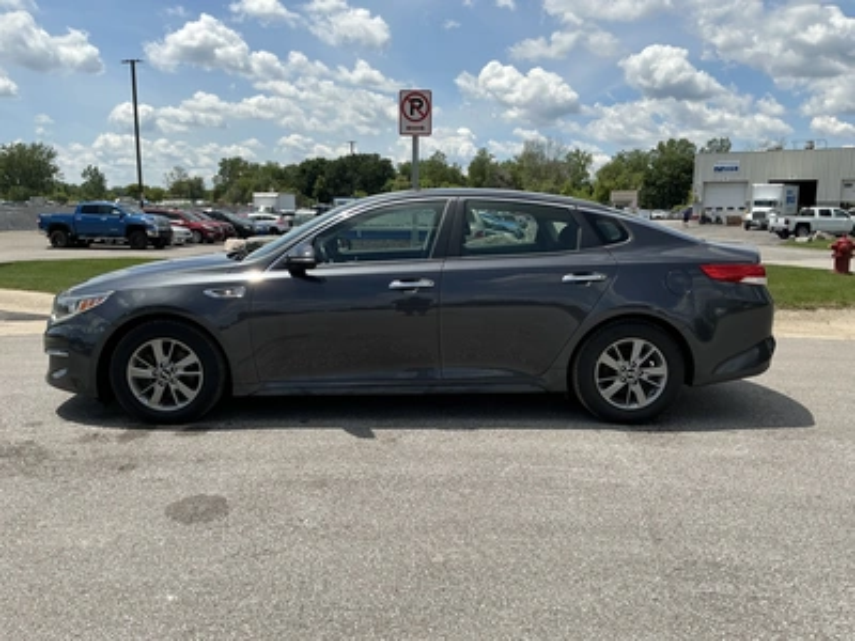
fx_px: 692
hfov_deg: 63.4
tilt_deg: -5.5
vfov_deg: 49.7
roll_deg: +0.7
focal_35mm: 28
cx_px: 428
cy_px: 320
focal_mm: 3
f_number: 1.8
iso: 25
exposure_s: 1/2320
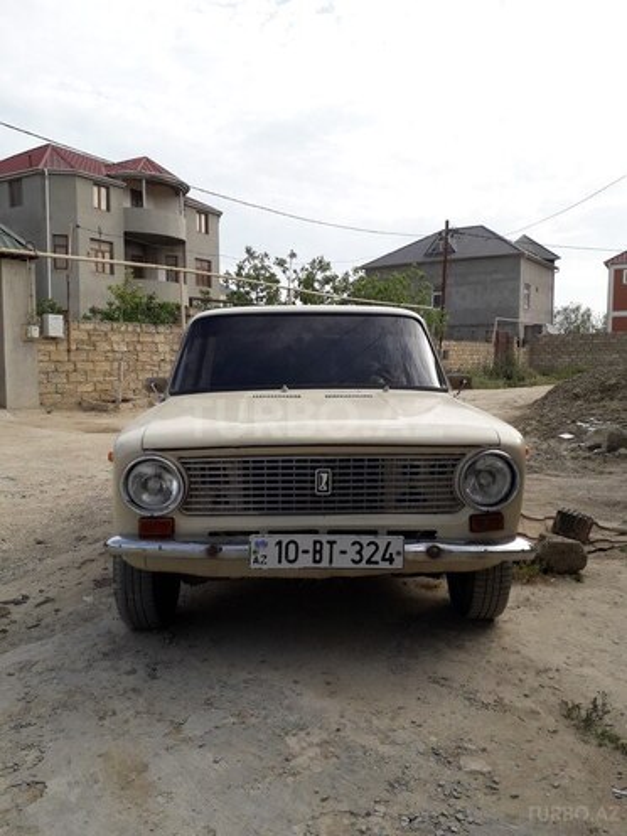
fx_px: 652
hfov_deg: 51.4
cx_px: 314
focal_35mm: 27
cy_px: 418
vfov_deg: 65.3
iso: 40
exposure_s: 1/1156
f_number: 1.9
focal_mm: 3.6
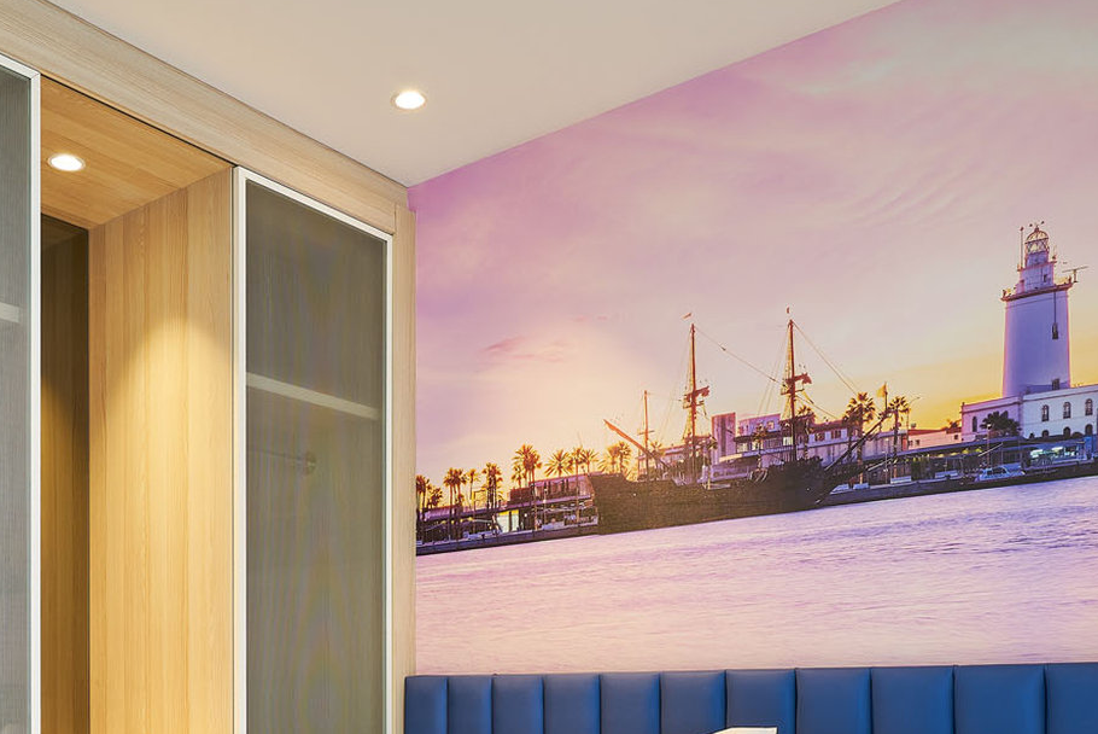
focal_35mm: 36
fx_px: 1099
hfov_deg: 52.2
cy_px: 703
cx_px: 380
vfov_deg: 34.2
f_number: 11
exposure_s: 2.5
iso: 100
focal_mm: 16
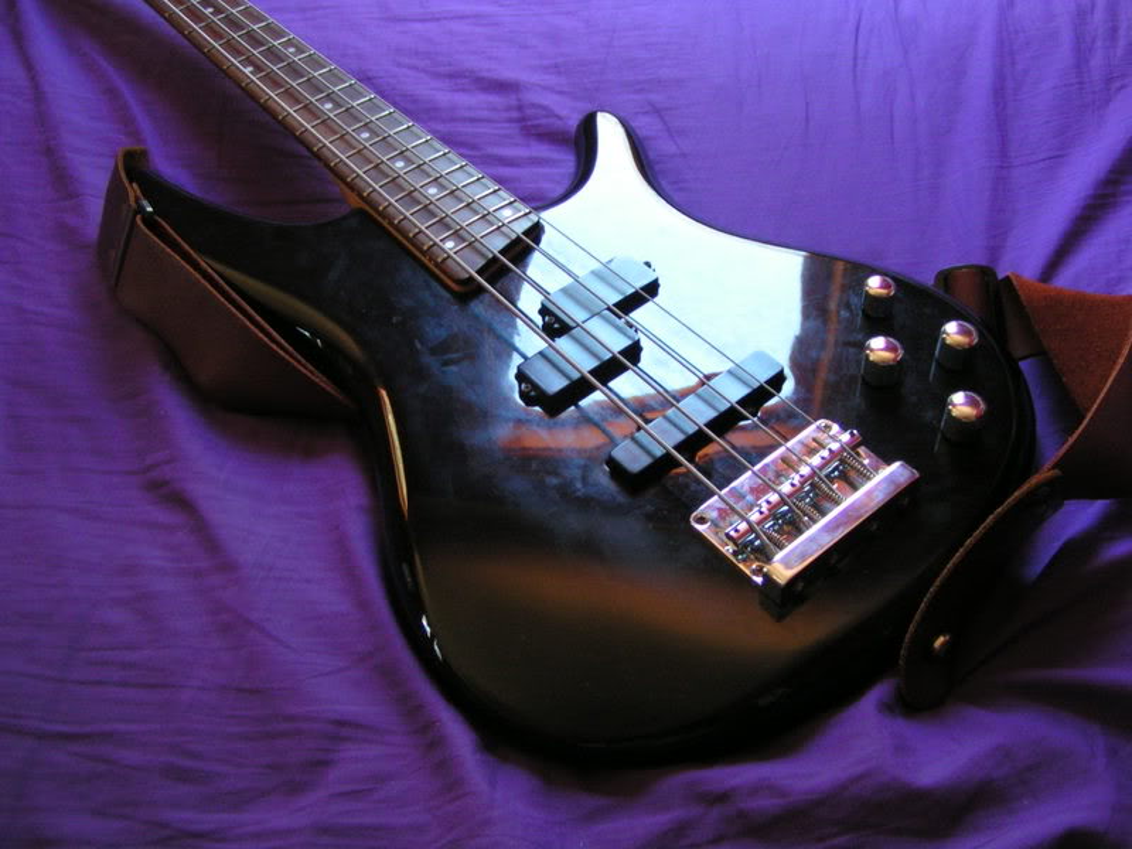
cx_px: 566
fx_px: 1243
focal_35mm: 38
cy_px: 424
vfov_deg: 37.7
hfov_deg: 49.0
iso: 200
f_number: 2.8
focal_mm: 5.8
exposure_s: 1/25
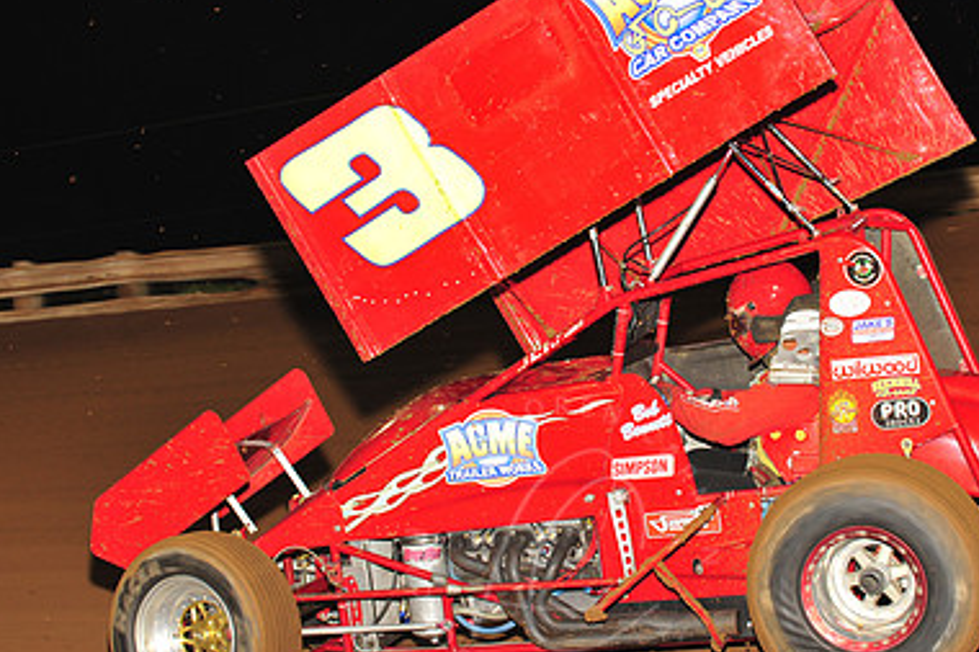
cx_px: 562
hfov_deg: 16.8
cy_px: 314
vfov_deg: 11.2
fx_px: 3316
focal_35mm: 122
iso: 1000
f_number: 7.1
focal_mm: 80
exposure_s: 1/320
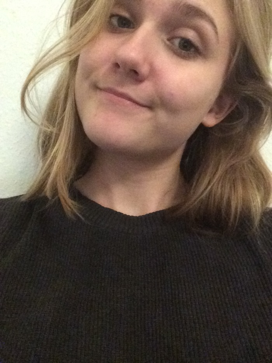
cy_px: 182
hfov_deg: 45.5
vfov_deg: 58.3
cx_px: 136
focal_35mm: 31
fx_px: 325
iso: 1600
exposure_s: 1/17
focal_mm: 2.15
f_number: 2.4
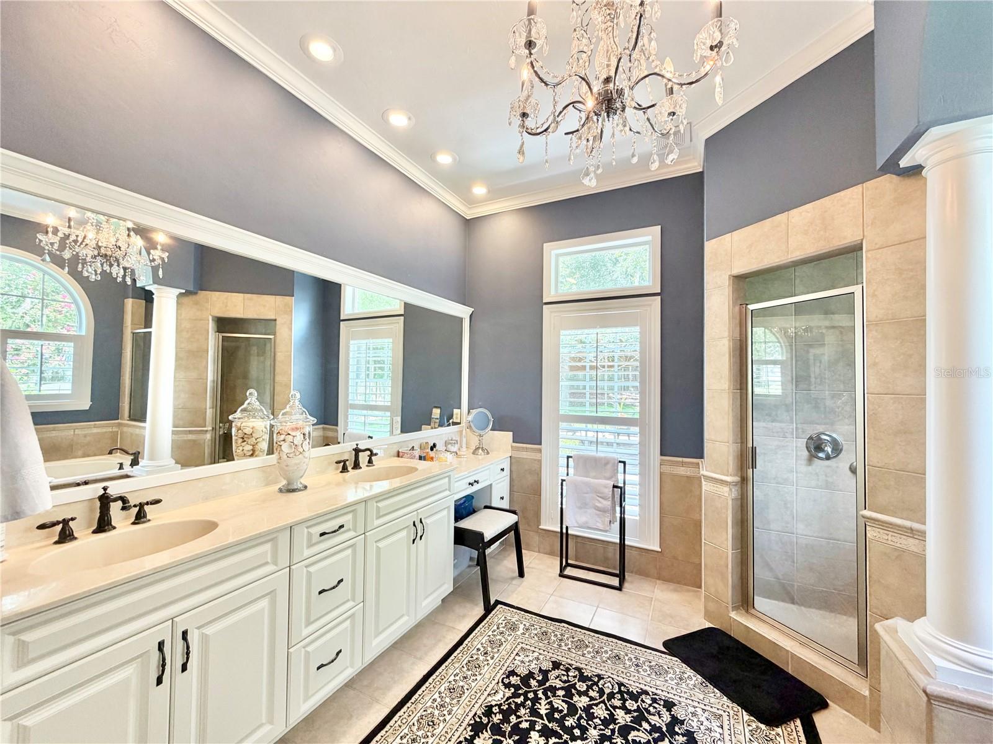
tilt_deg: +0.7
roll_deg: +0.1
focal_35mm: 14
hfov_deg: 102.1
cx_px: 496
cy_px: 372
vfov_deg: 85.7
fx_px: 402
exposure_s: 1/60
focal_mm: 2.22
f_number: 2.2
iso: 160
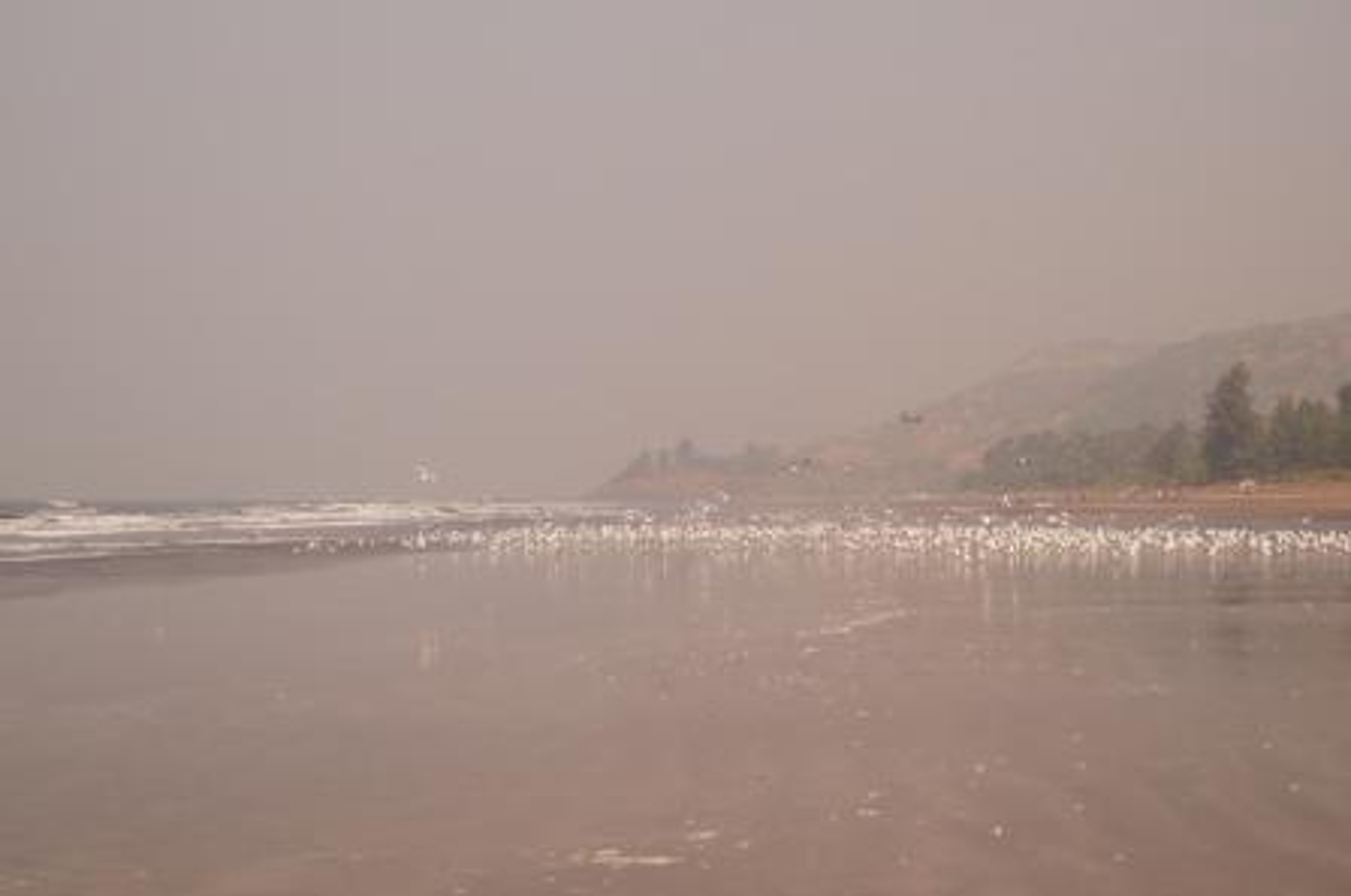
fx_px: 2697
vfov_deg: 18.9
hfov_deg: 28.1
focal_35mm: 72
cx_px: 676
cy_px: 448
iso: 100
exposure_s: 1/1000
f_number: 5
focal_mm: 35
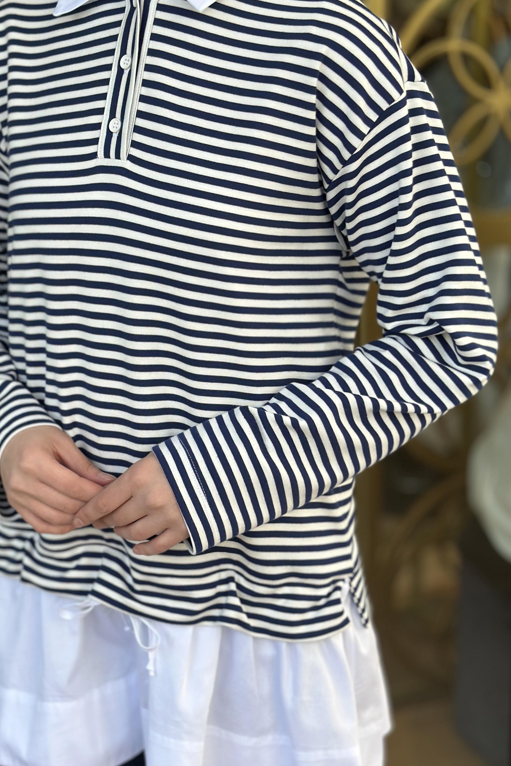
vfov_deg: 31.4
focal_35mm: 64
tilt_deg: -17.1
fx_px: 1362
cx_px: 194
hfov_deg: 21.2
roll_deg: +0.6
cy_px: 400
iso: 80
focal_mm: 6.86
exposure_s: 1/843
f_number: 1.78
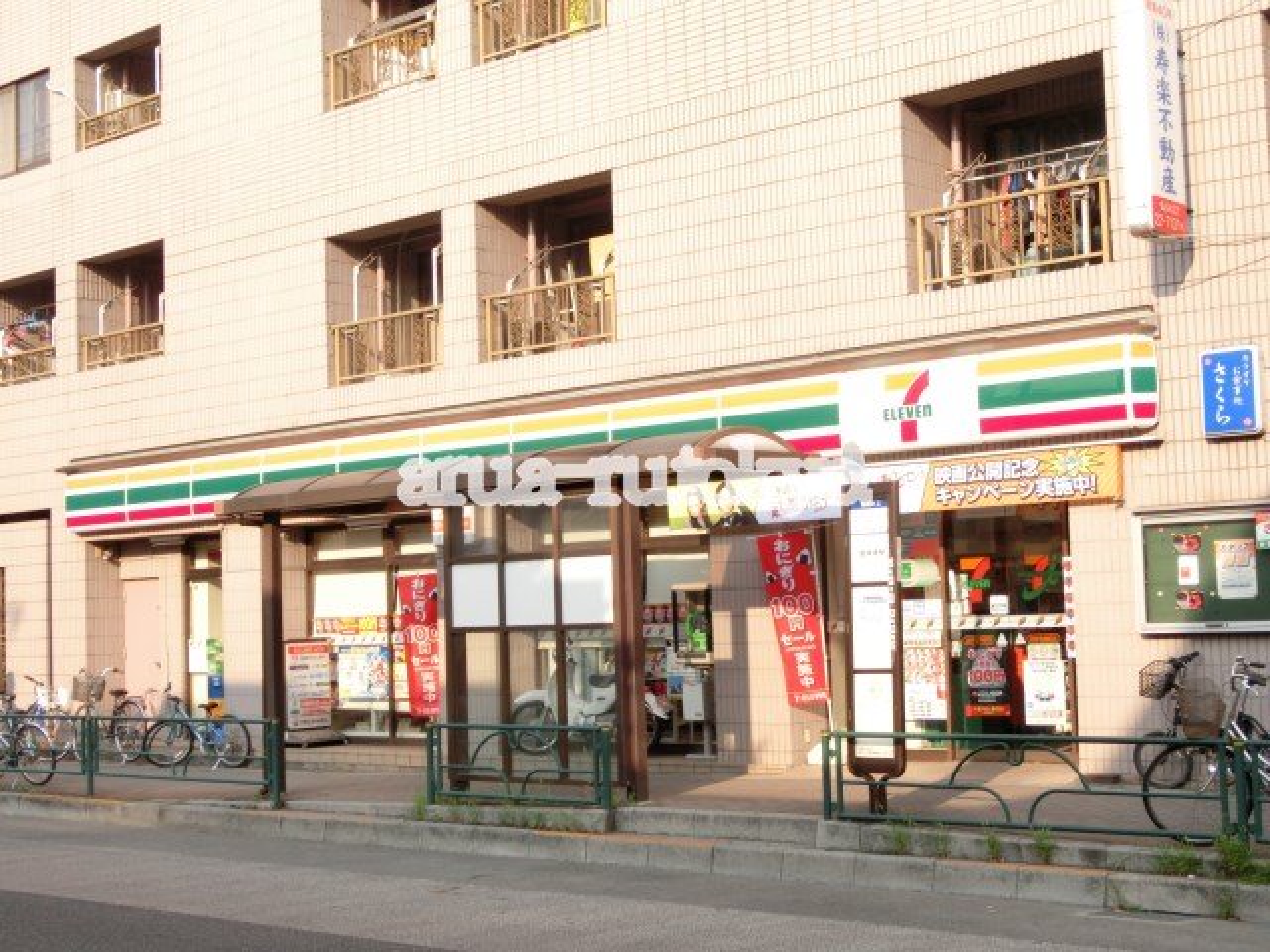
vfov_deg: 29.1
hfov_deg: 38.2
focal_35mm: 50
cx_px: 635
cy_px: 476
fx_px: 1834
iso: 80
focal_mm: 9.16
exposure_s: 1/250
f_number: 4.3
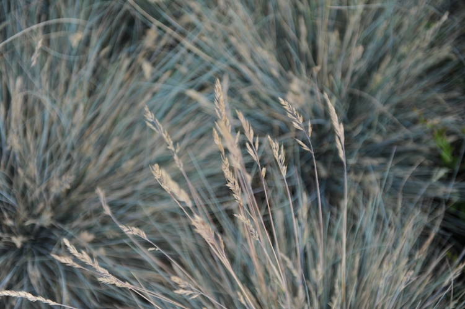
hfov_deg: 28.9
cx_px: 232
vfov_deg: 19.4
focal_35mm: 70
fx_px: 904
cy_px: 154
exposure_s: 1/1250
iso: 200
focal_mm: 70
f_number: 2.8
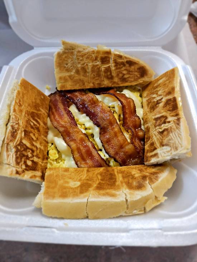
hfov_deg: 58.9
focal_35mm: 23
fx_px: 174
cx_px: 98
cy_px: 131
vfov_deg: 73.9
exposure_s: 1/60
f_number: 1.8
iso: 200
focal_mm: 5.4
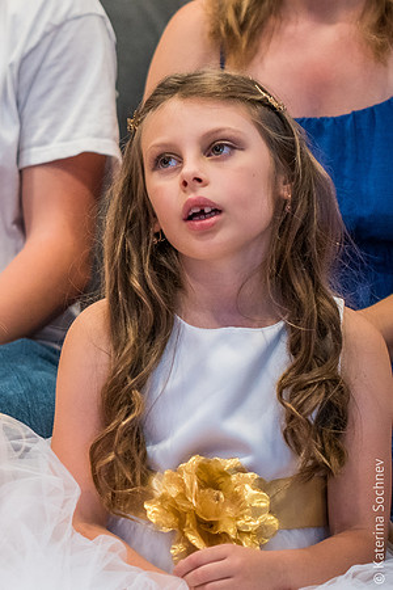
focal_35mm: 222
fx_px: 3637
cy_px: 153
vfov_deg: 9.3
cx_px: -231
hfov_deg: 6.1
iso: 1600
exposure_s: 1/125
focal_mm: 100
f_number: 2.8
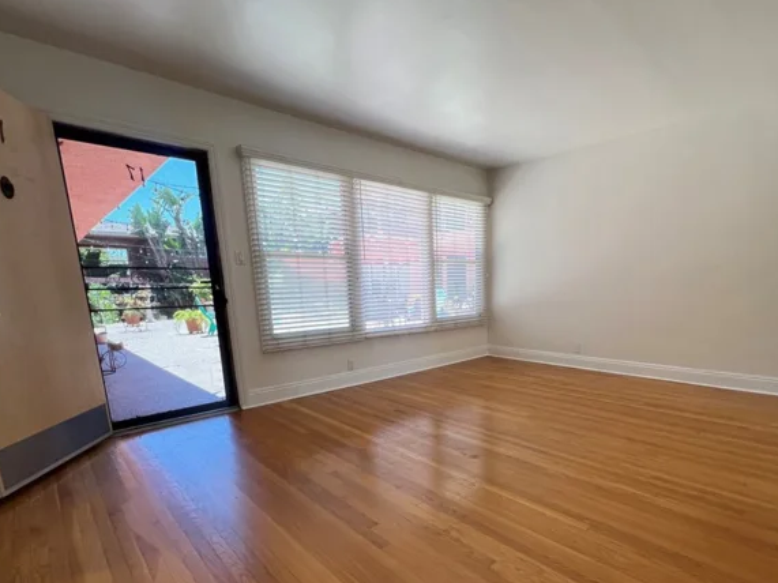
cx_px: 445
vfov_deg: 73.2
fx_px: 382
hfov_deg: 90.4
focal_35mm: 17
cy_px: 371
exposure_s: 1/120
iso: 100
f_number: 1.8
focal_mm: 1.57
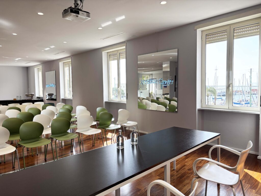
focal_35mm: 26
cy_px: 98
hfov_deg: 67.3
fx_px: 196
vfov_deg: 53.1
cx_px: 130
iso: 50
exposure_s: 1/338
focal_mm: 5.96
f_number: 1.6
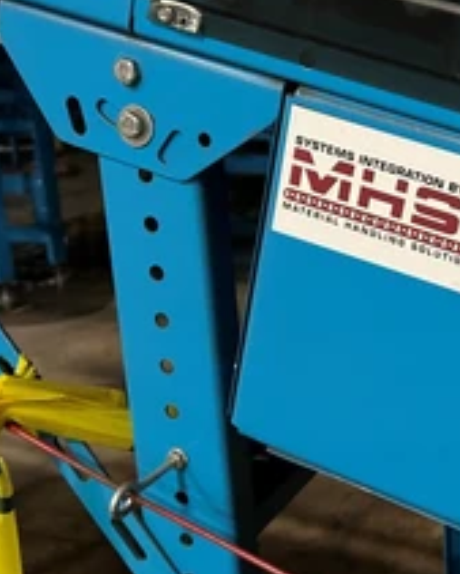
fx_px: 816
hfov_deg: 29.0
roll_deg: +1.6
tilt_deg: -12.0
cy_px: 218
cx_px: 482
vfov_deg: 38.5
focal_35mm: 48
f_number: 1.5
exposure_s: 1/40
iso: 500
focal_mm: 5.7
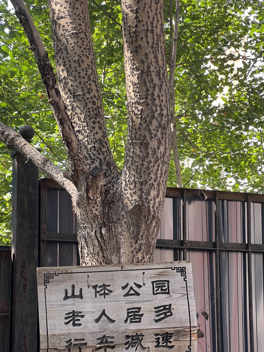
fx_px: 936
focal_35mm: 92
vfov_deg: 21.3
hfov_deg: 16.1
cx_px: 114
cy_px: 194
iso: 40
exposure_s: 1/99
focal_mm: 9
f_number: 2.8
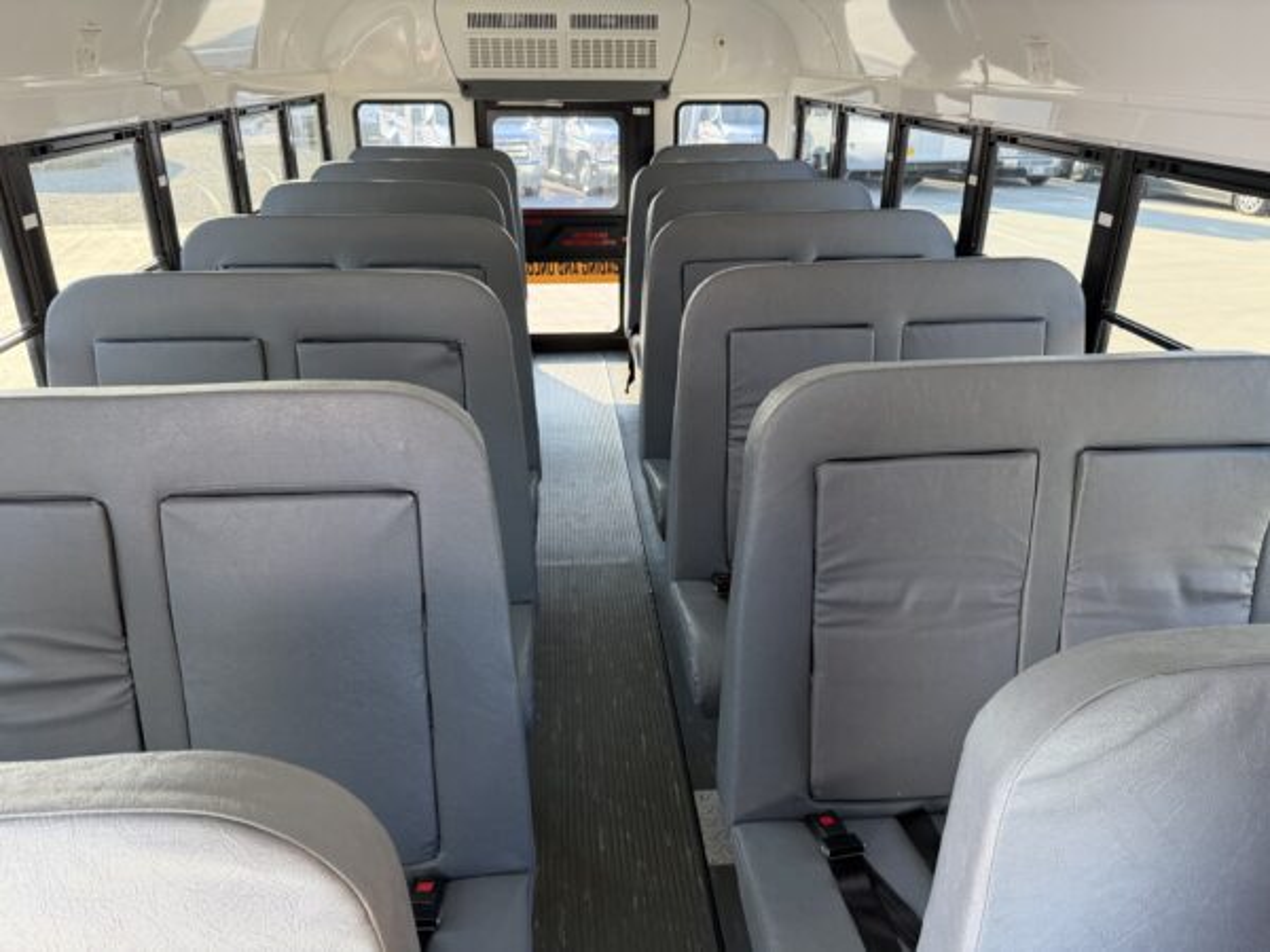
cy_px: 476
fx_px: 881
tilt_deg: -24.6
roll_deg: -0.7
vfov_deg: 56.8
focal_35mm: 24
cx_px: 635
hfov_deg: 71.6
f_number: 1.78
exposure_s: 1/121
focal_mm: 6.76
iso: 200
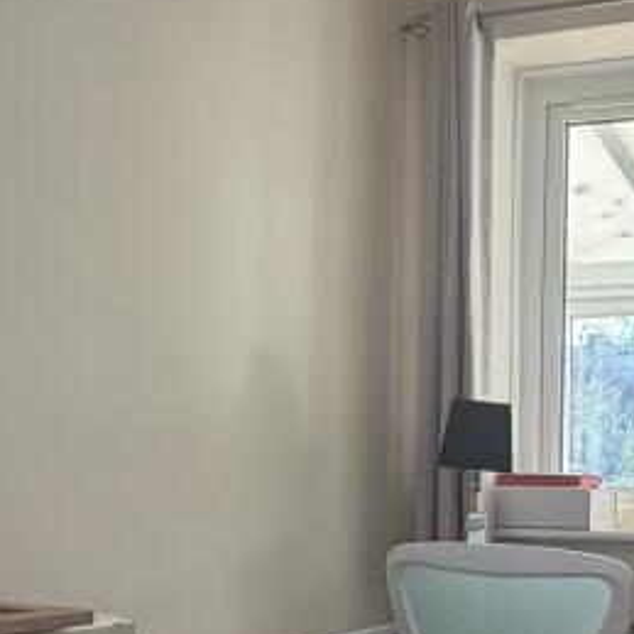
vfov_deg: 33.6
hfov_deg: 31.5
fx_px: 1015
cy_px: 512
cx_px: 661
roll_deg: -0.6
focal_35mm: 49
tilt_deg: +0.5
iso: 200
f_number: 2.2
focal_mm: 2.22
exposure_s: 1/121
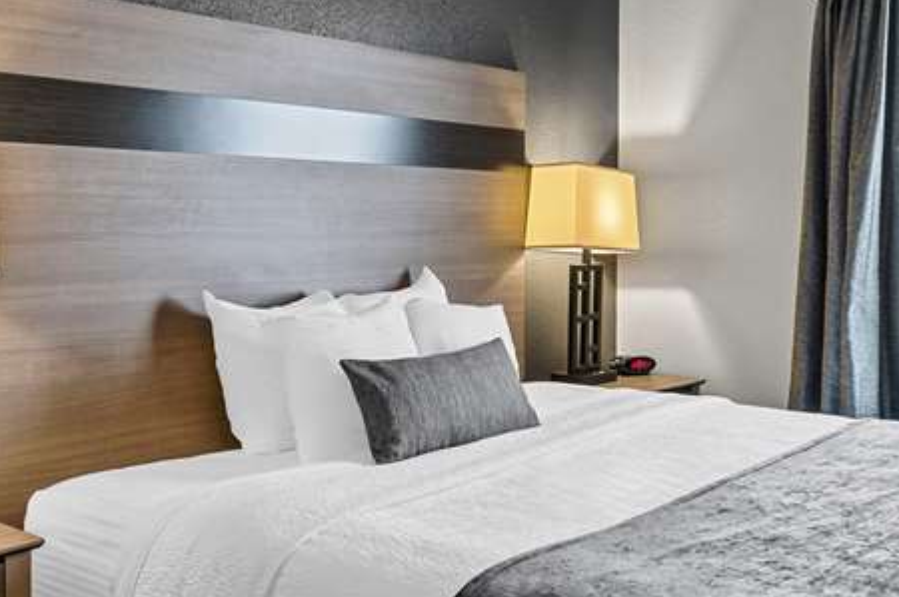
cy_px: 257
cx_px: 567
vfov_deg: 32.5
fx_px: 1023
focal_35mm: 41
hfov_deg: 47.0
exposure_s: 1/1.67
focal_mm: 18
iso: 400
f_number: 8
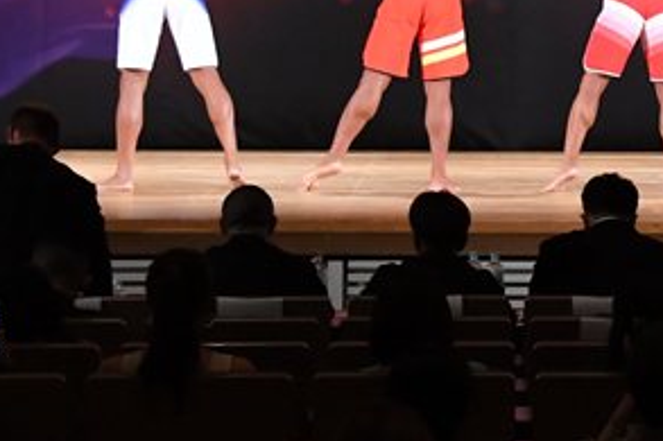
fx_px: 4086
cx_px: 834
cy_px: 54
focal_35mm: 222
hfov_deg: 9.1
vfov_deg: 6.2
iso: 5000
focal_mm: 56
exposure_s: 1/400
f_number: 5.6
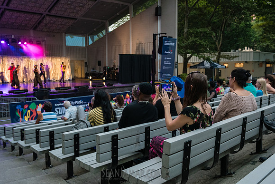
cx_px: 138
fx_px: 244
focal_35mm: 32
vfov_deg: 41.1
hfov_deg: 58.7
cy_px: 92
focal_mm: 32
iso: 4000
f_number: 3.5
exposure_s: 1/250
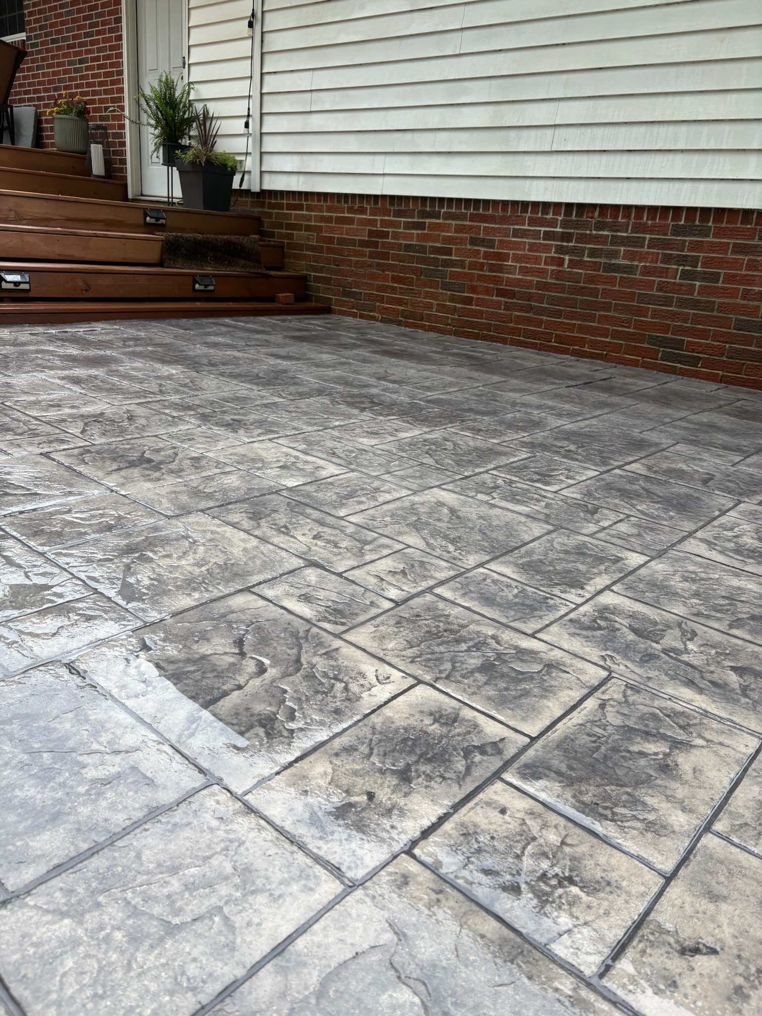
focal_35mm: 26
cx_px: 381
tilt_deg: -19.7
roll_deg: -4.5
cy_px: 508
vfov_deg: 67.3
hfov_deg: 53.1
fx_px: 763
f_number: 1.6
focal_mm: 5.96
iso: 50
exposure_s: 1/419
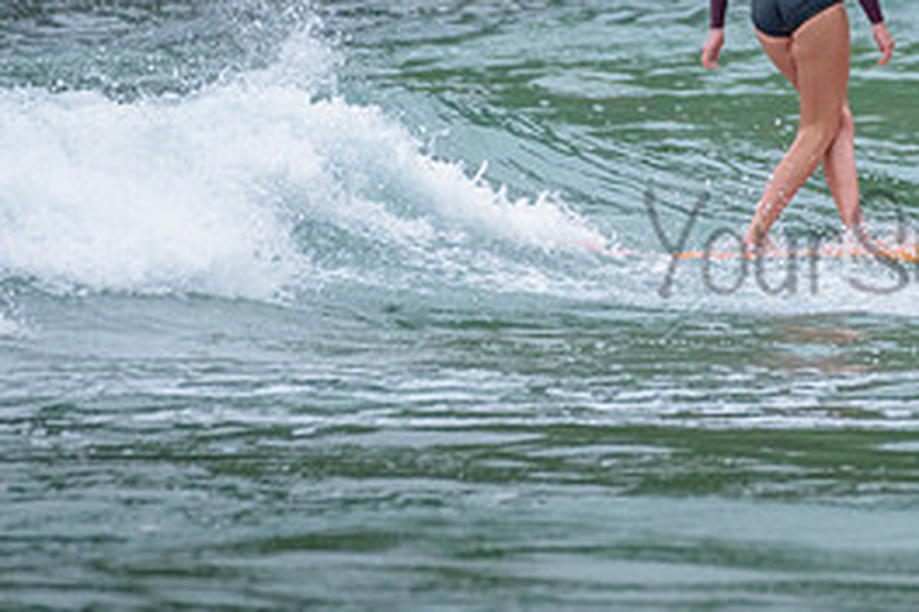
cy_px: 66
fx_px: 34332
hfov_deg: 1.5
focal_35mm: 1345
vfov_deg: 1.0
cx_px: 929
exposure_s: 1/1250
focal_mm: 500
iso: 800
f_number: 5.6
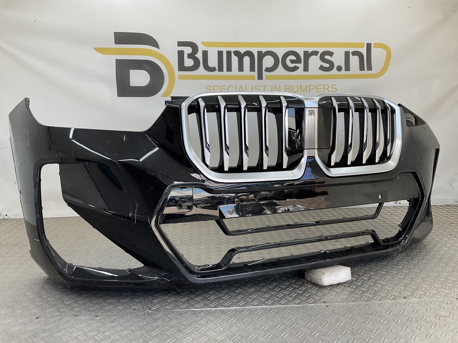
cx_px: 229
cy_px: 172
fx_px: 384
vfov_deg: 48.2
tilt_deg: -8.5
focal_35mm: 29
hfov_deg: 61.7
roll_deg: +0.2
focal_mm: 3
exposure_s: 1/160
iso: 16
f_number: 1.8
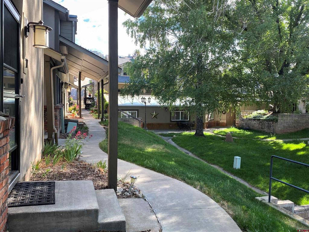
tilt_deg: -5.7
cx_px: 154
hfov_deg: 67.3
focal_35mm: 26
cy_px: 116
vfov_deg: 53.0
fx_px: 232
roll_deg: +1.6
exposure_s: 1/222
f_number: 1.8
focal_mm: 4.25
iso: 32
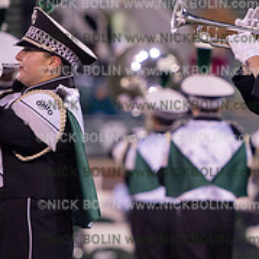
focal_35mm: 467
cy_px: 72
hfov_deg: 3.7
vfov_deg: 3.8
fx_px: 3953
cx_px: 375
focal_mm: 170
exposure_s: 1/1250
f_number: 2.8
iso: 2500
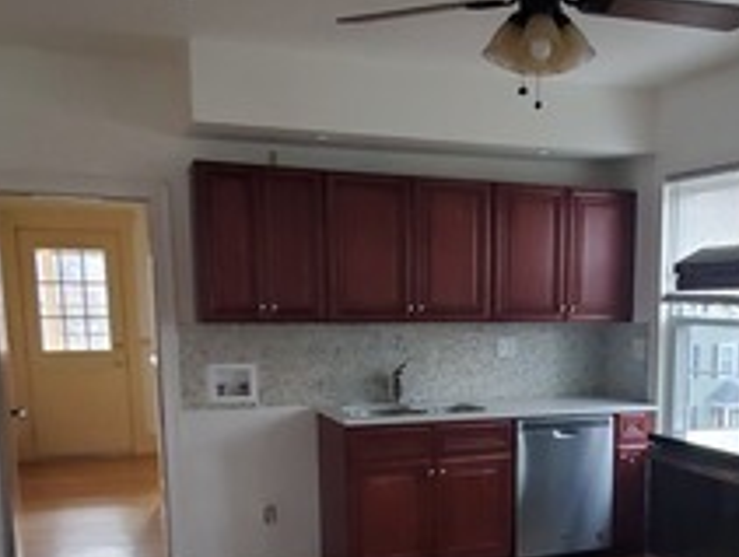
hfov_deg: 44.6
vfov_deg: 34.2
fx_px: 877
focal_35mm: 41
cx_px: 524
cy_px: 441
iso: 320
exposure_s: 1/59
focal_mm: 1.8
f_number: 2.2
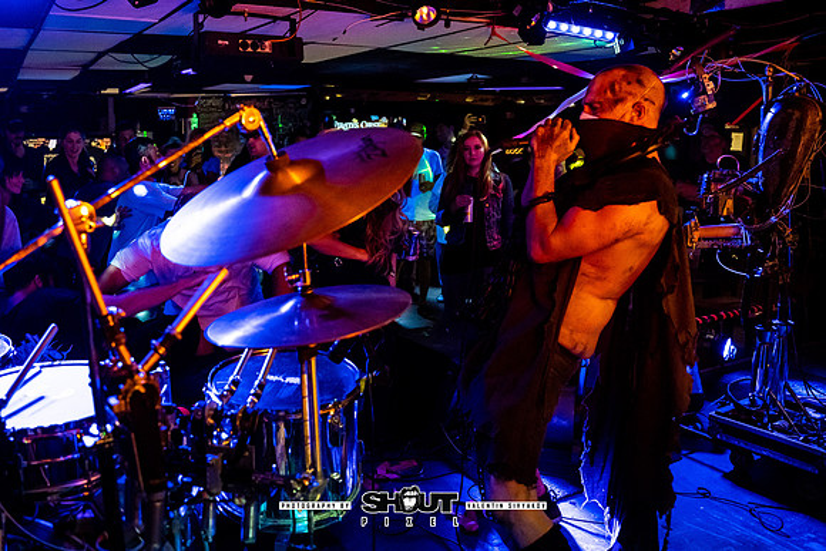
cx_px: 324
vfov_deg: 43.9
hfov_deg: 62.0
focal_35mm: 30
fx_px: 679
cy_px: 211
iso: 3200
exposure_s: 1/200
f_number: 2.8
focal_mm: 24
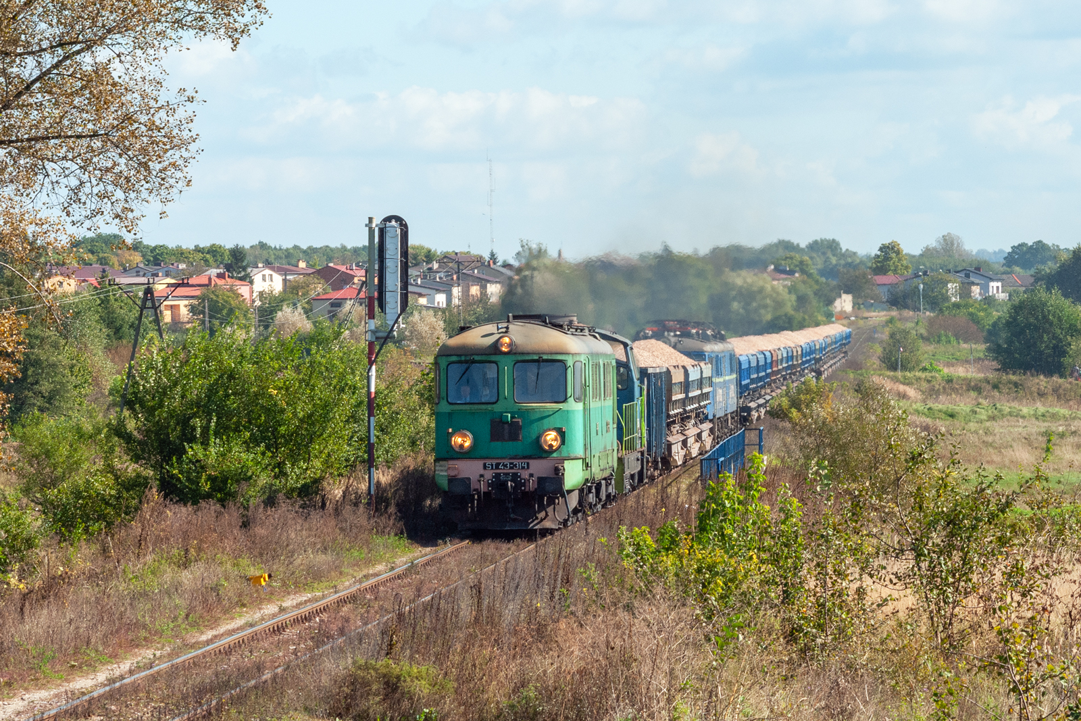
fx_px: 4955
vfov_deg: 8.3
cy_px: 360
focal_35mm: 165
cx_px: 540
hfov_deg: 12.5
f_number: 11
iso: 200
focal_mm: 110
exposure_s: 1/250
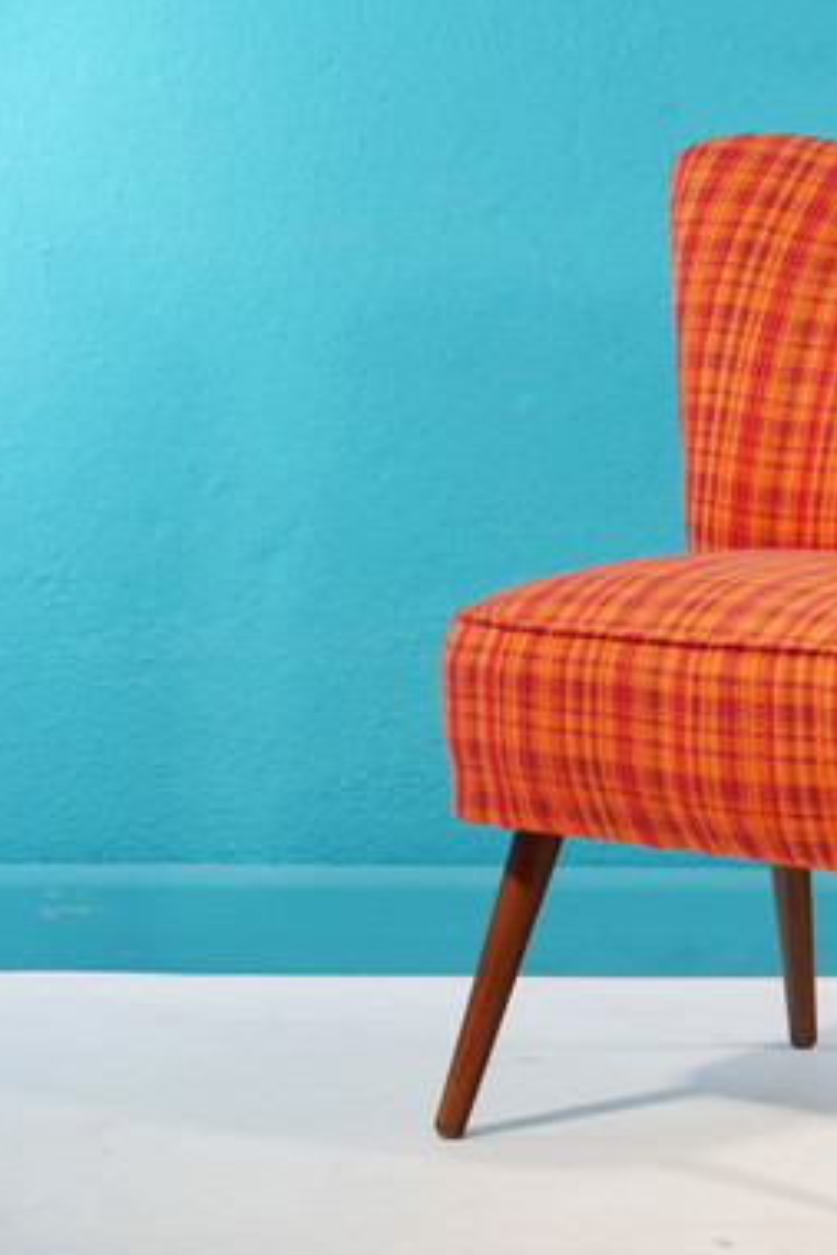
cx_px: 817
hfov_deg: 11.5
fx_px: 4111
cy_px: 632
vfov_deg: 17.3
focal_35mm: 118
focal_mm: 42
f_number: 9
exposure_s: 1/8
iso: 200
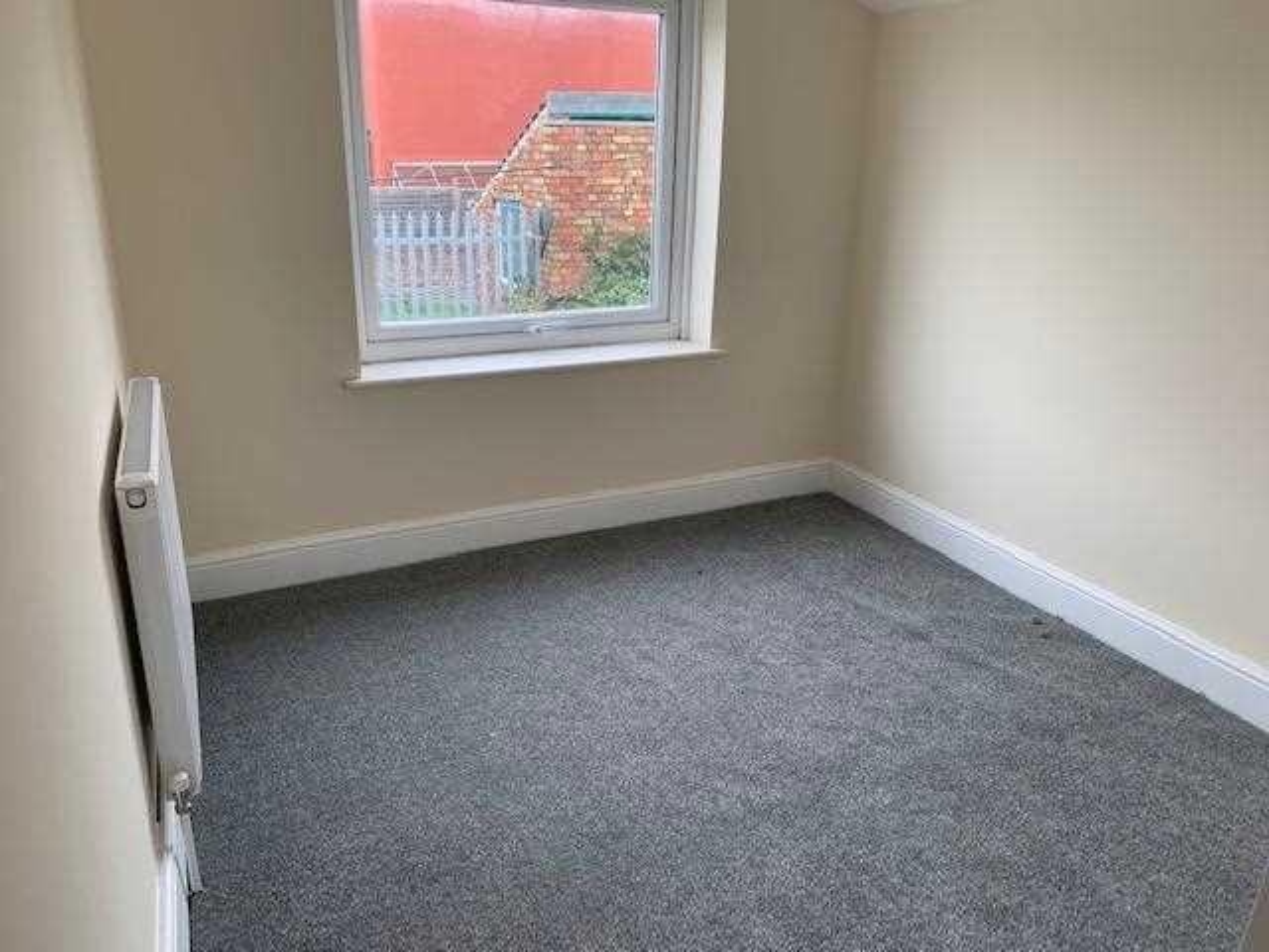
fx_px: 953
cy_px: 476
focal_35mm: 26
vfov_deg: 53.1
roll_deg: -1.5
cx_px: 634
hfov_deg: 67.3
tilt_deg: -20.7
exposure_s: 1/121
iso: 80
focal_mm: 4.25
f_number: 1.8
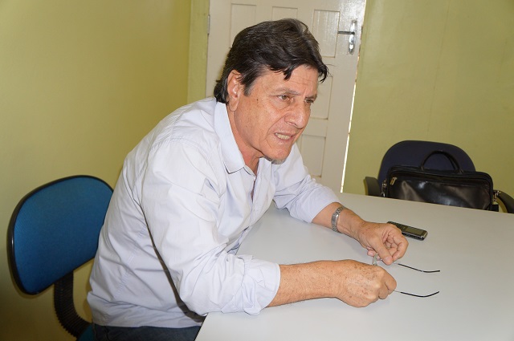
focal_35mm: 34
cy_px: 170
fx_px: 492
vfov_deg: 38.3
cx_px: 257
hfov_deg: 55.2
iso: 800
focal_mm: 23
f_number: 4
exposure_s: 1/80
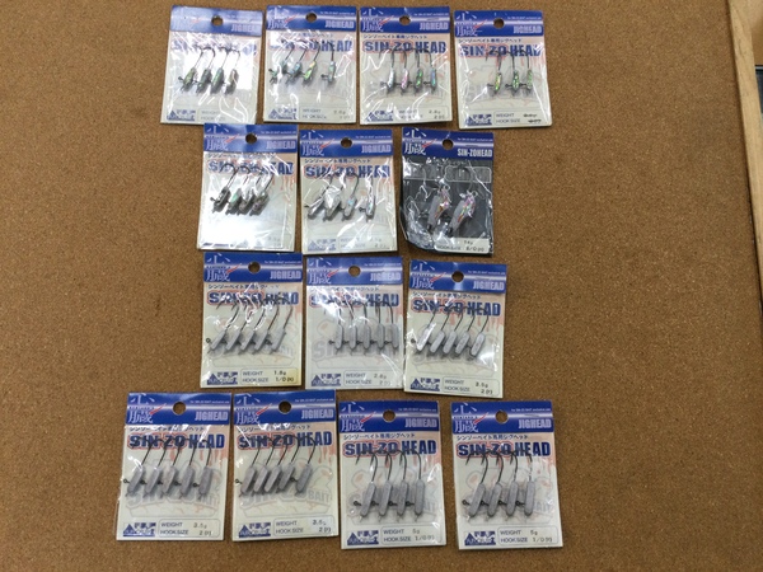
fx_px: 683
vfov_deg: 45.4
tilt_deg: -78.7
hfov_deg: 58.4
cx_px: 382
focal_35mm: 31
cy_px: 286
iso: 25
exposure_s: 1/30
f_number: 2.4
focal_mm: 3.3
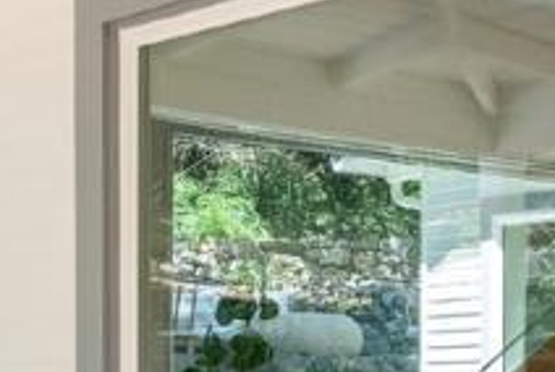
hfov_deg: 16.6
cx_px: 948
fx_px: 1636
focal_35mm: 106
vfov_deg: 12.8
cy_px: 346
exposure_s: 1/200
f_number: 9
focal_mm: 15
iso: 1600
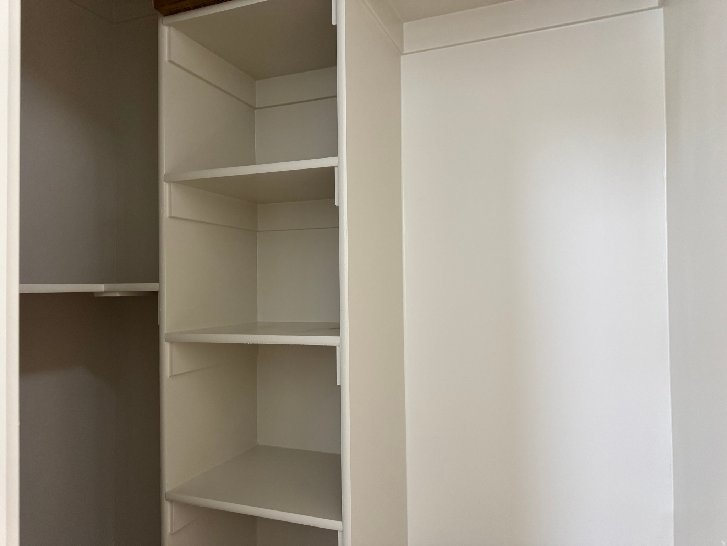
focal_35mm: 24
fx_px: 504
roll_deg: +0.7
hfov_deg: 71.6
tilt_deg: +0.1
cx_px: 364
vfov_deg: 56.8
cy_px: 273
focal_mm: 6.76
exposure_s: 1/60
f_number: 1.78
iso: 500
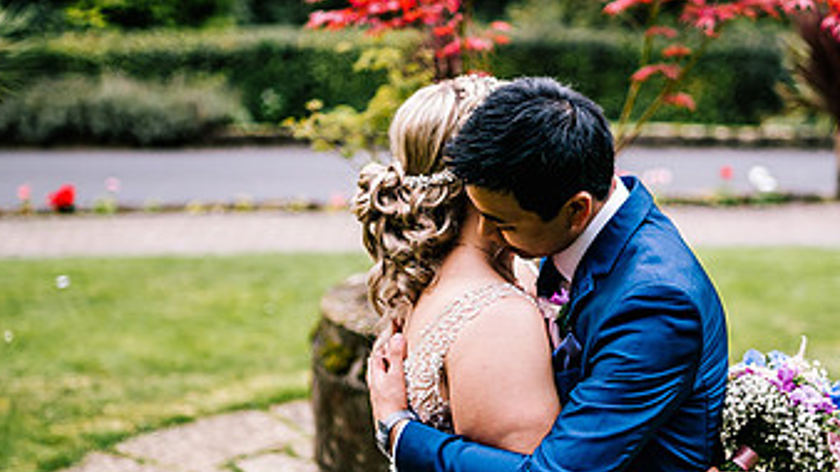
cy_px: 200
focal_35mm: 63
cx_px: 587
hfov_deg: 32.9
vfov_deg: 19.1
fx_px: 1403
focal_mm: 35
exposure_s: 1/250
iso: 320
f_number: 1.4
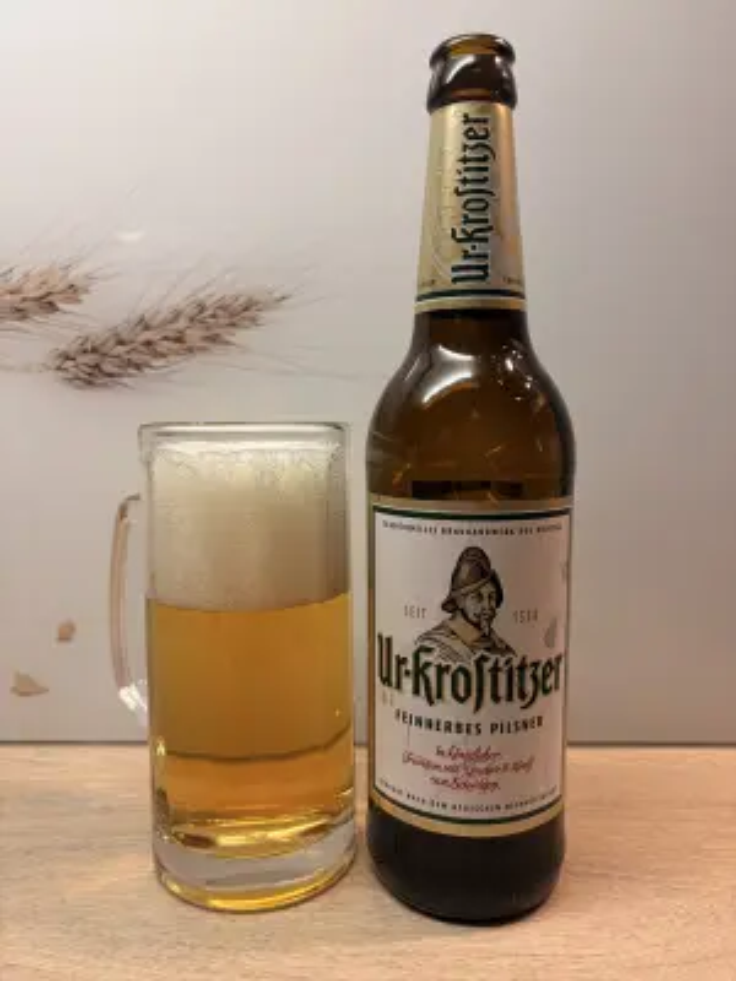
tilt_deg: -6.8
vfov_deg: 67.3
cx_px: 368
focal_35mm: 26
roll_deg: +0.4
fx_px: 737
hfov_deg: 53.1
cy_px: 490
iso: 125
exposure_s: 1/100
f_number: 1.6
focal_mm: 5.96
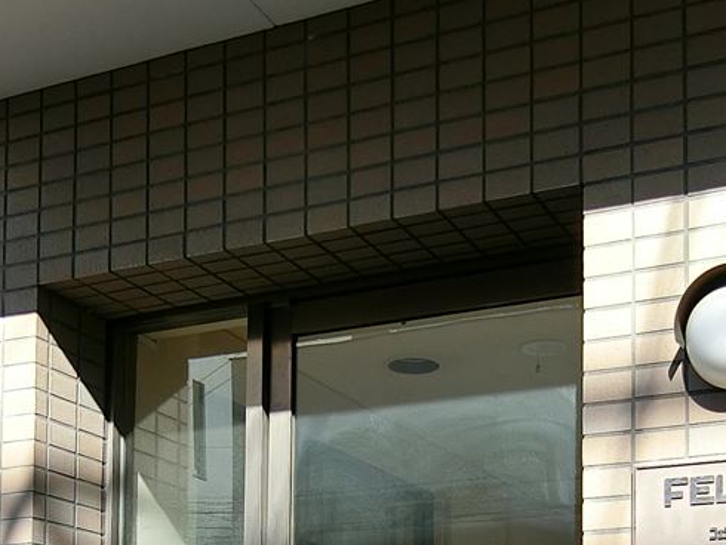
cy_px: 724
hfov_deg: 31.1
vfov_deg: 21.3
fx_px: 1301
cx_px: 442
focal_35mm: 62
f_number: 2.7
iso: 80
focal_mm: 4.06
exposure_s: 1/400
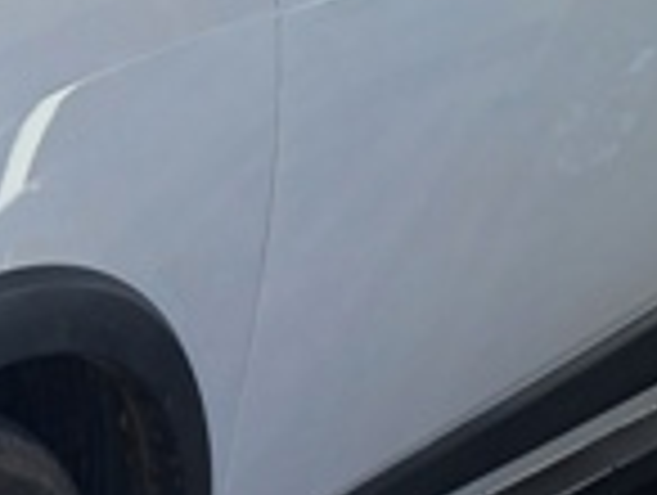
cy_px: 522
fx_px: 2700
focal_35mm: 142
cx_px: -594
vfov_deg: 10.4
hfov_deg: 12.5
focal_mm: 3.98
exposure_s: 1/120
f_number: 1.8
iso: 25
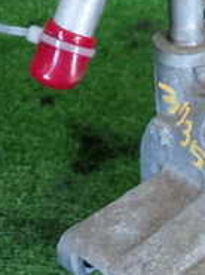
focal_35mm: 91
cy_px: 162
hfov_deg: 14.6
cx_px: 346
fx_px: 721
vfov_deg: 21.6
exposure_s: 1/50
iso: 200
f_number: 2.2
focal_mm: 5.05
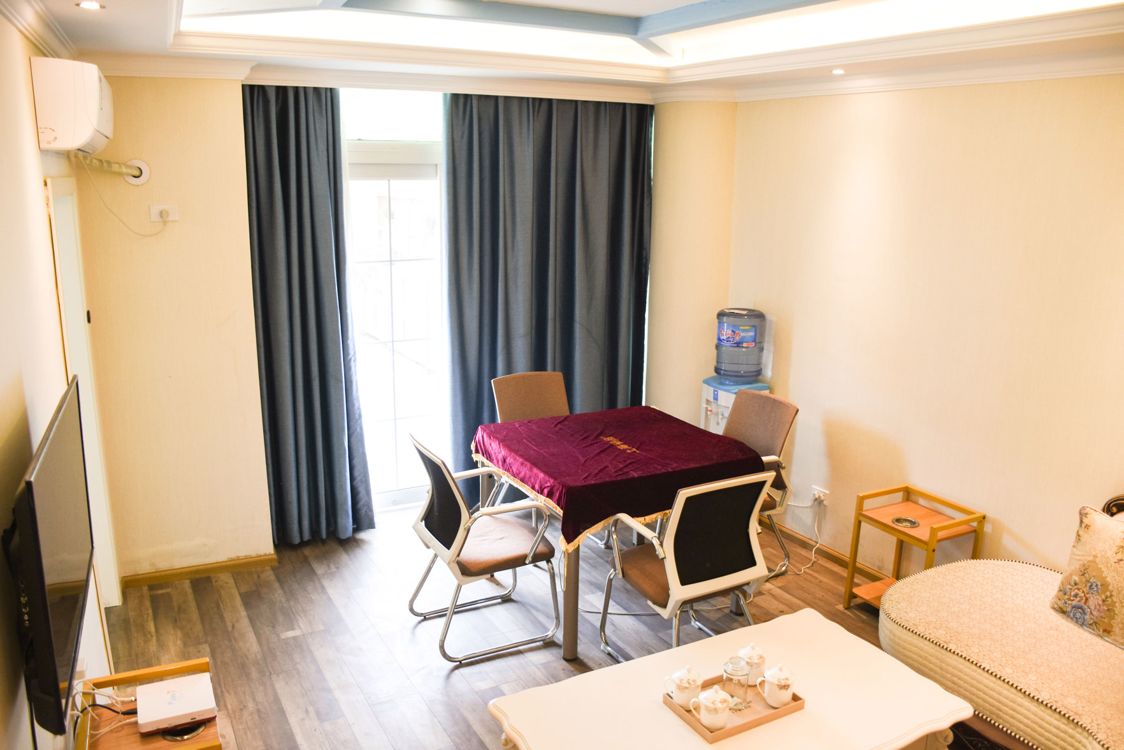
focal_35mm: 27
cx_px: 562
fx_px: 843
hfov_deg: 67.4
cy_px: 375
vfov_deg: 47.9
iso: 400
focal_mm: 18
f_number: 3.5
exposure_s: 1/30
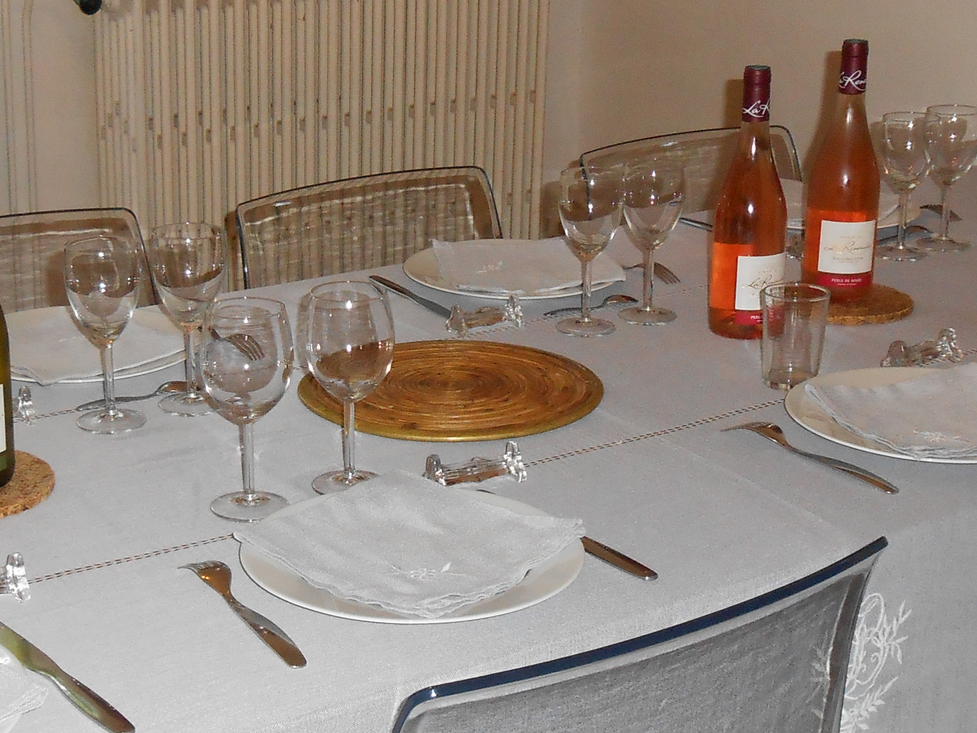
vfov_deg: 23.3
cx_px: 315
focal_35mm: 63
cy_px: 376
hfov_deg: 30.5
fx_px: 1778
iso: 250
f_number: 3.8
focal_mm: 5.3
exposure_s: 1/25
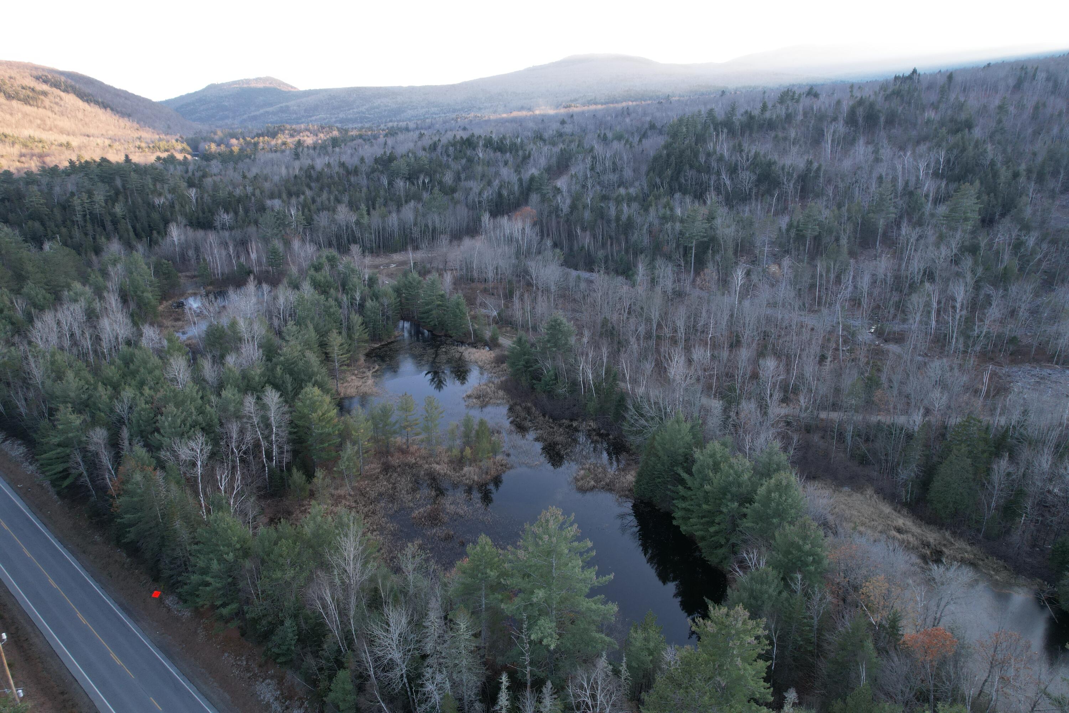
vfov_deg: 57.2
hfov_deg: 78.6
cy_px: 356
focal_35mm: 22
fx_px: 653
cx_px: 534
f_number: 2.8
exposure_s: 1/100
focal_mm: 8.38
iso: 120
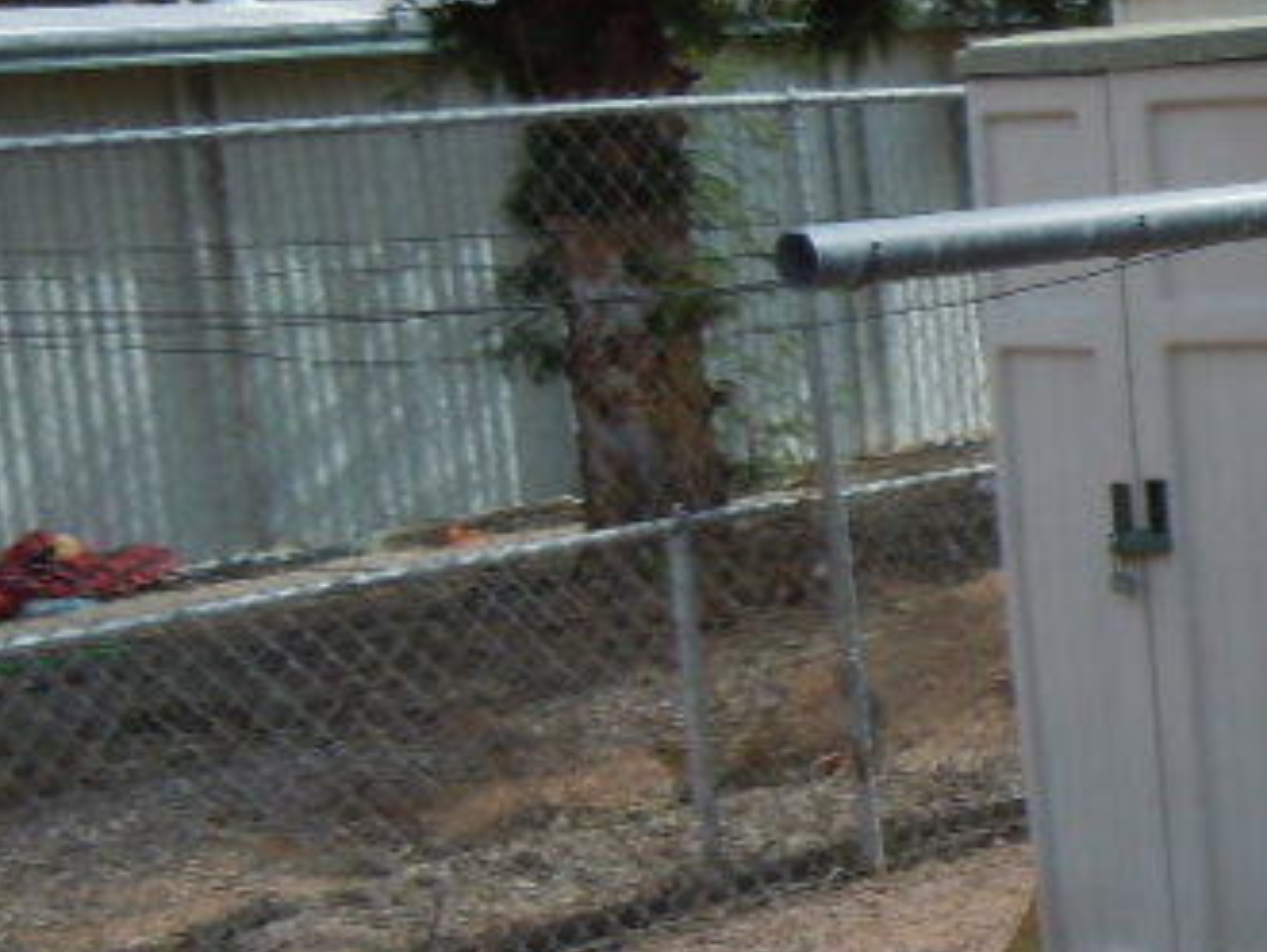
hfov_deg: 18.5
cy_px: 511
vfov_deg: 15.9
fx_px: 3406
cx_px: 1943
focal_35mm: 93
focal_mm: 5.4
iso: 100
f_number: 3.5
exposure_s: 1/640
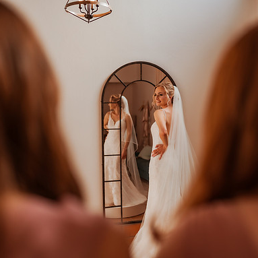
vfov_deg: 37.6
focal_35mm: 45
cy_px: 129
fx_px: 379
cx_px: 150
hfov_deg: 37.5
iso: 320
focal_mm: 35
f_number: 1.8
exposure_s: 1/1250
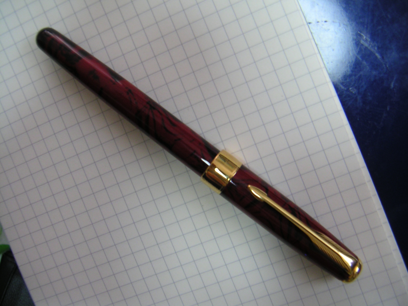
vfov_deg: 36.0
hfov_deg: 46.8
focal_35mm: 40
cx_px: 204
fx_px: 471
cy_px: 153
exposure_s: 1/10
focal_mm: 5.3
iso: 100
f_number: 2.9
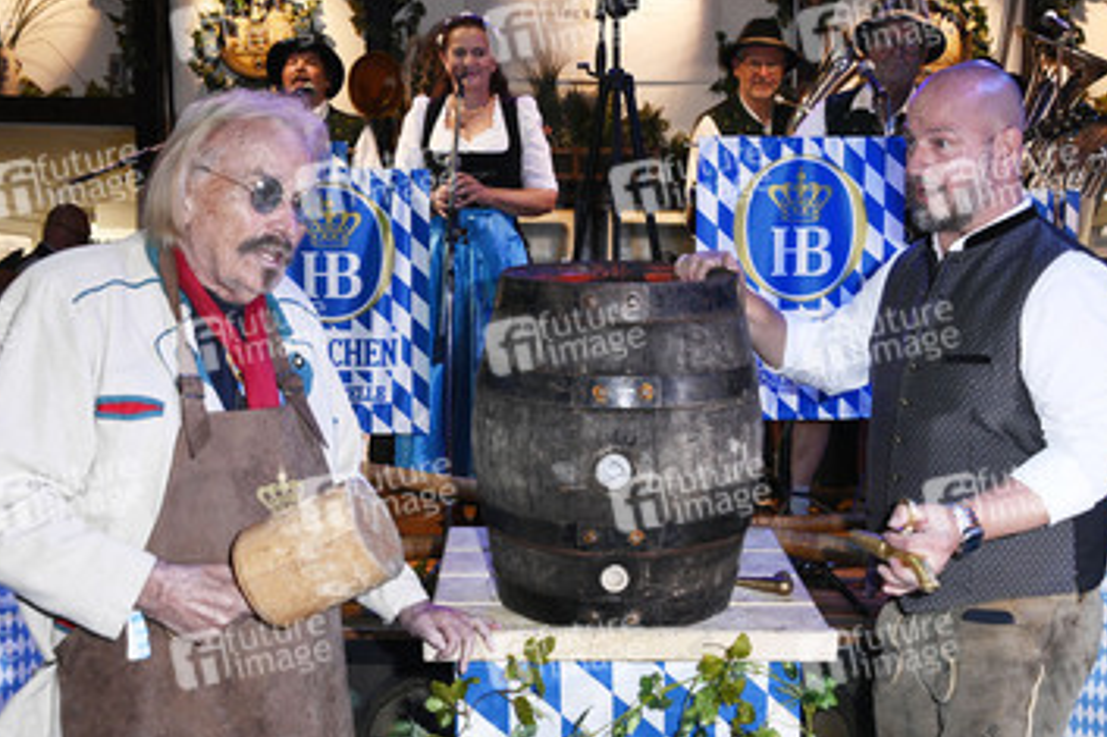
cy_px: 417
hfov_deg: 42.7
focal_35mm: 46
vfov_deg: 29.2
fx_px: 1414
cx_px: 607
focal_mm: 36
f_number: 5.6
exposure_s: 1/200
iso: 3200
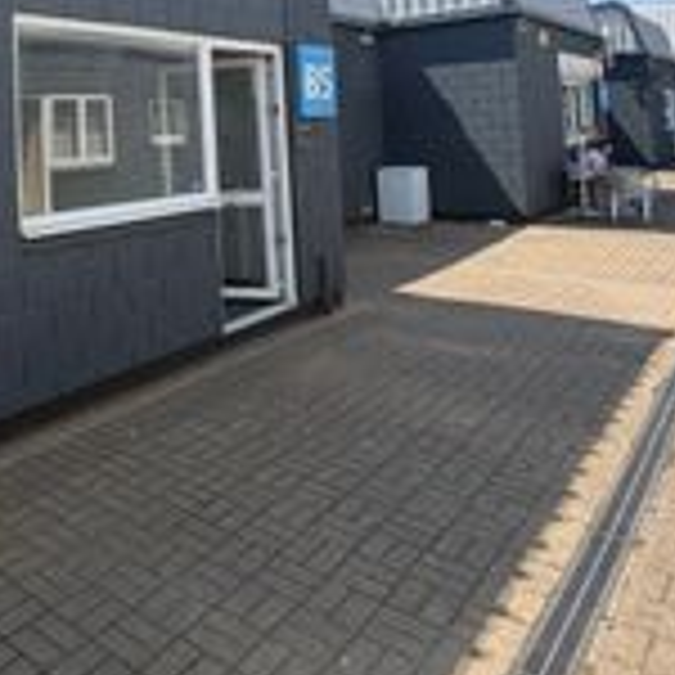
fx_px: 728
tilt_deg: +5.1
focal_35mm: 33
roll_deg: +3.2
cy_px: 90
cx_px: 94
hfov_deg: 46.0
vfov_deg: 45.8
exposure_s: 1/770
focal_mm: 2.22
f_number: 2.2
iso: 40
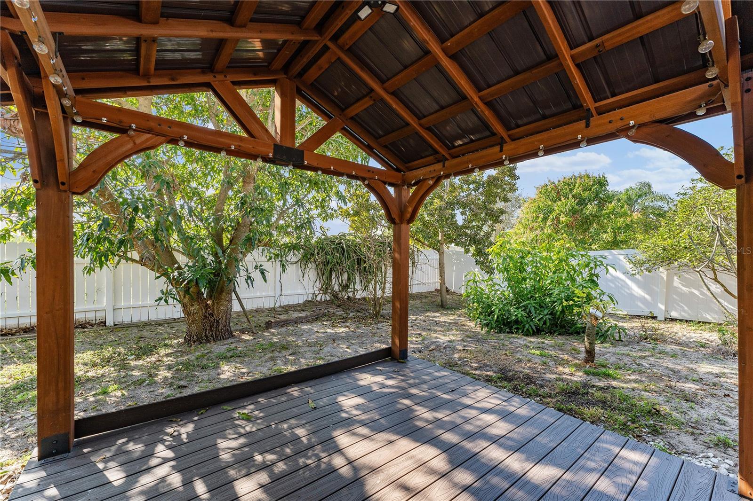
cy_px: 250
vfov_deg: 81.2
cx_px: 376
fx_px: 293
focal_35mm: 14
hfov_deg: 104.3
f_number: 7.1
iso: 400
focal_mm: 14
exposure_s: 1/200
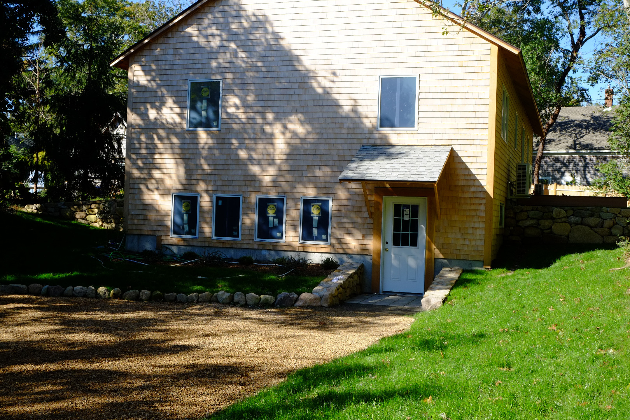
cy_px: 210
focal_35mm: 42
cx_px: 315
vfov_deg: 31.9
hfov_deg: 46.4
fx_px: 735
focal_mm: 27.7
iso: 400
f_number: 7.1
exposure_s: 1/350
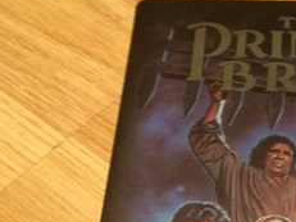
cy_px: 249
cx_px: 308
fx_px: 829
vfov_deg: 14.8
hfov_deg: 19.6
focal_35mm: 97
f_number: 2.4
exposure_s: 1/20
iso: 320
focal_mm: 4.28
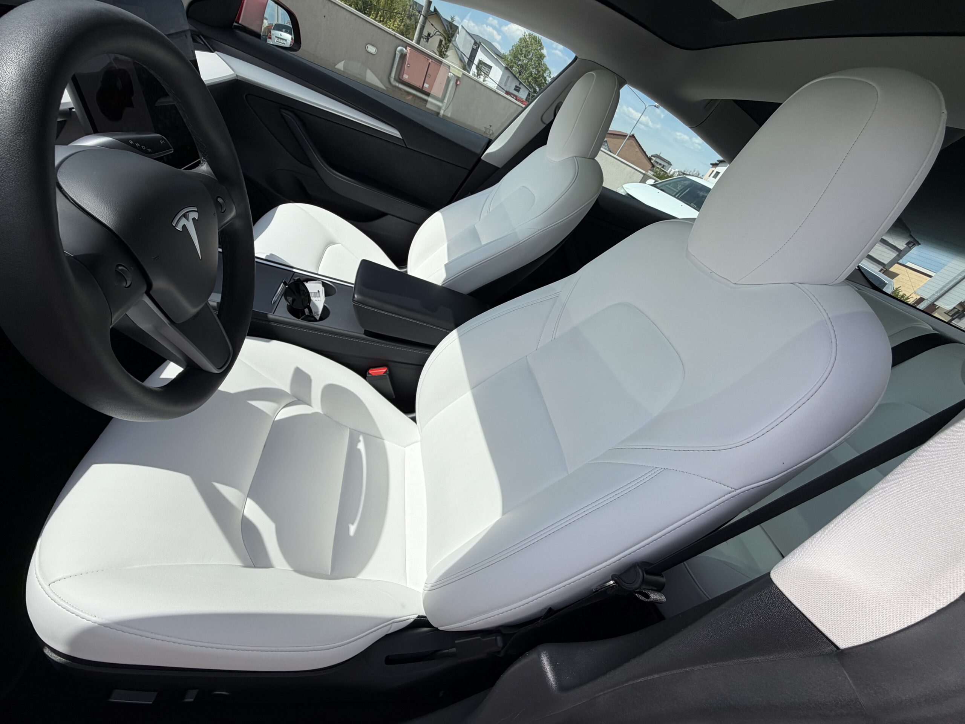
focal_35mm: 14
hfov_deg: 102.1
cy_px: 362
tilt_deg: -32.3
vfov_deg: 85.7
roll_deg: -29.4
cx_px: 482
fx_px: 390
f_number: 2.2
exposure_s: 1/1235
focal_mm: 2.22
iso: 20
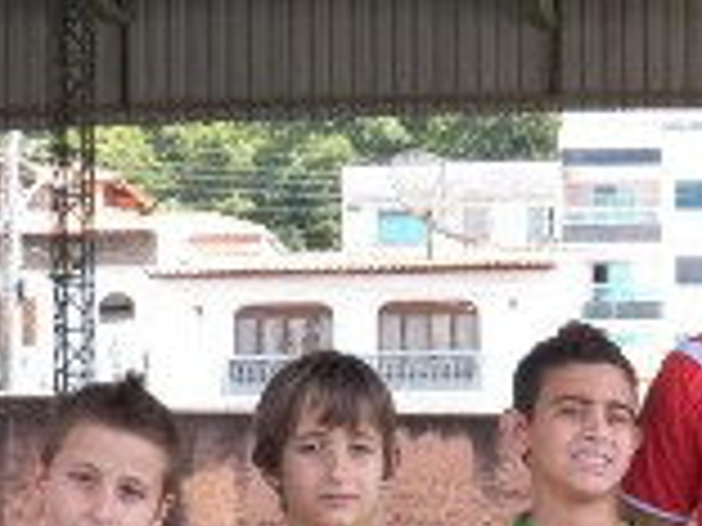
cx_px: 614
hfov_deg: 18.3
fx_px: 2150
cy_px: 818
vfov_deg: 13.1
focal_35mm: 106
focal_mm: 5.5
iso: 125
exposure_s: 1/160
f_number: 4
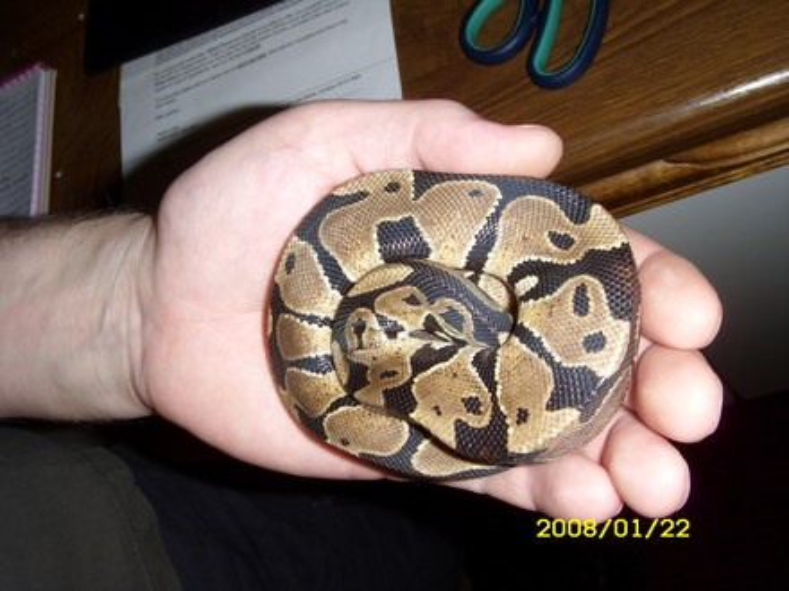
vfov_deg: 45.4
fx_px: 707
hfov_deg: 58.4
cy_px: 296
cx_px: 394
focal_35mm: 31
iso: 50
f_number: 6.3
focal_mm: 6.3
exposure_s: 1/30
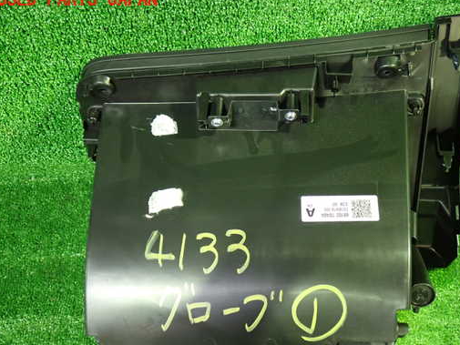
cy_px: 193
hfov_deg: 48.8
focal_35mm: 38
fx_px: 505
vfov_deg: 37.7
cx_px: 265
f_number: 2.4
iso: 800
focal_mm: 5.79
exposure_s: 1/20
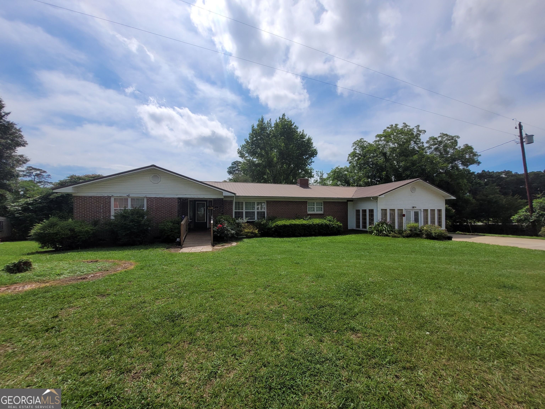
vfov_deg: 89.9
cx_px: 272
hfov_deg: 106.2
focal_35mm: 13
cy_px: 204
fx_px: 205
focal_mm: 1.74
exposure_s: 1/3798
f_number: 2.2
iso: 40
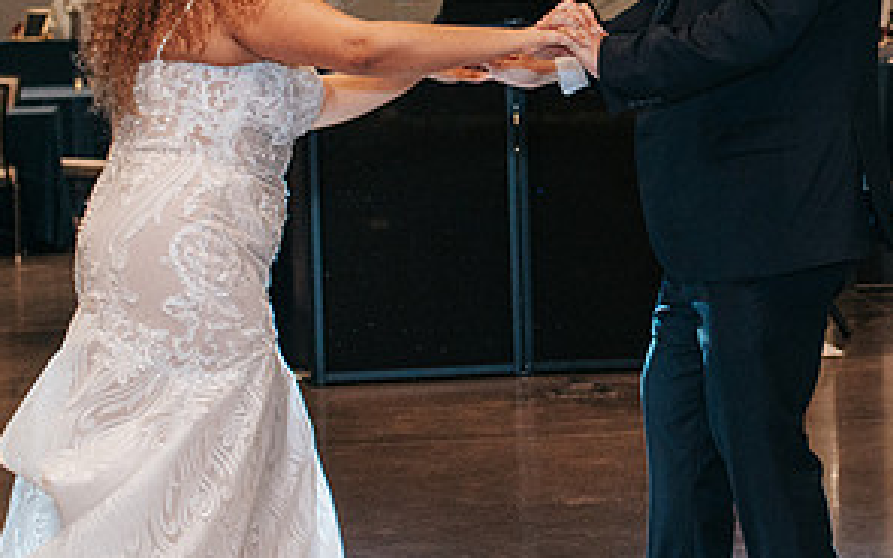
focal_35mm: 122
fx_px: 2969
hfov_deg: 16.9
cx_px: 750
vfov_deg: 10.7
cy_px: 163
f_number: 2.8
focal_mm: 35
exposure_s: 1/160
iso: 800
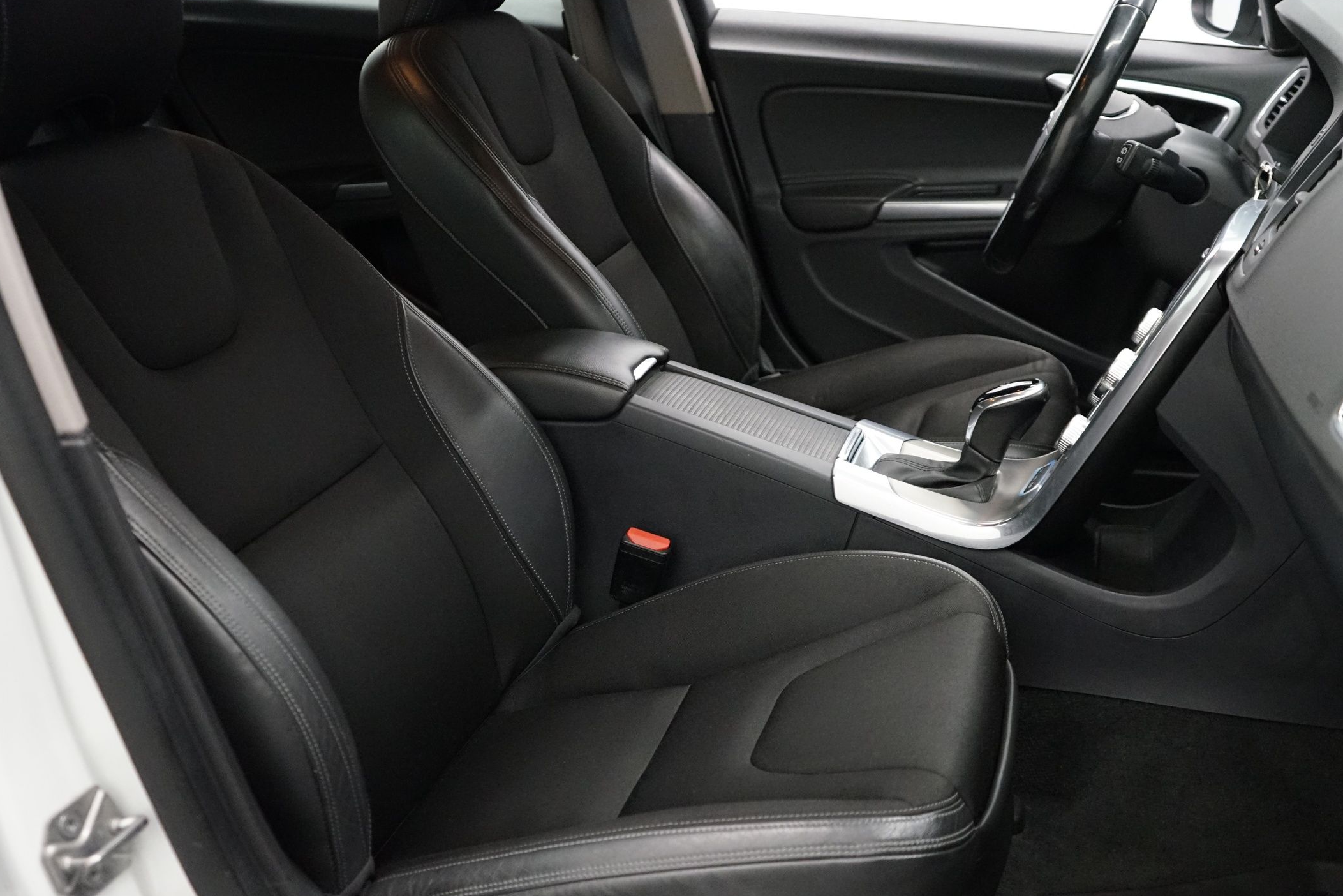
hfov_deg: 50.7
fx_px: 1418
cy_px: 494
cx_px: 699
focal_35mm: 38
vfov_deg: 35.0
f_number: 4
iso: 5000
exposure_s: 1/160
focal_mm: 32
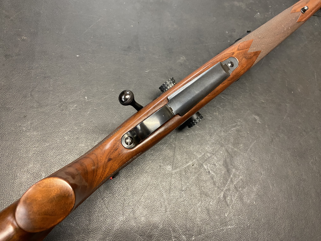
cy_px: 120
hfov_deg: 67.3
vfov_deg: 53.1
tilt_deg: -69.4
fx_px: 241
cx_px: 160
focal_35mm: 26
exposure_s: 1/33
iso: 320
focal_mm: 4.25
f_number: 1.8
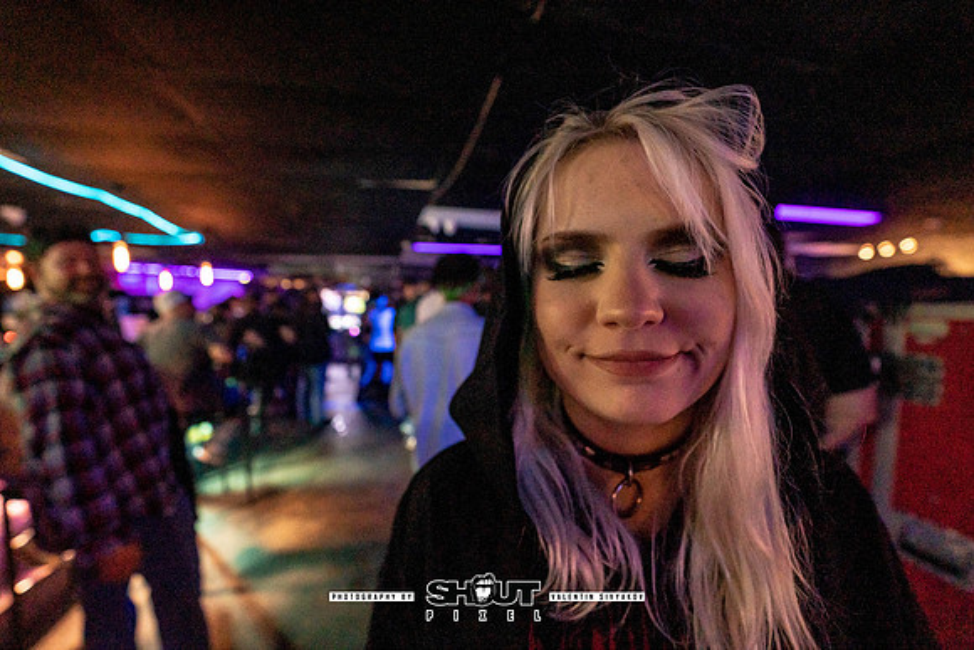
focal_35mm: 14
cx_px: 487
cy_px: 325
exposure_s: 1/200
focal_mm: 14
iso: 3200
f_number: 2.8
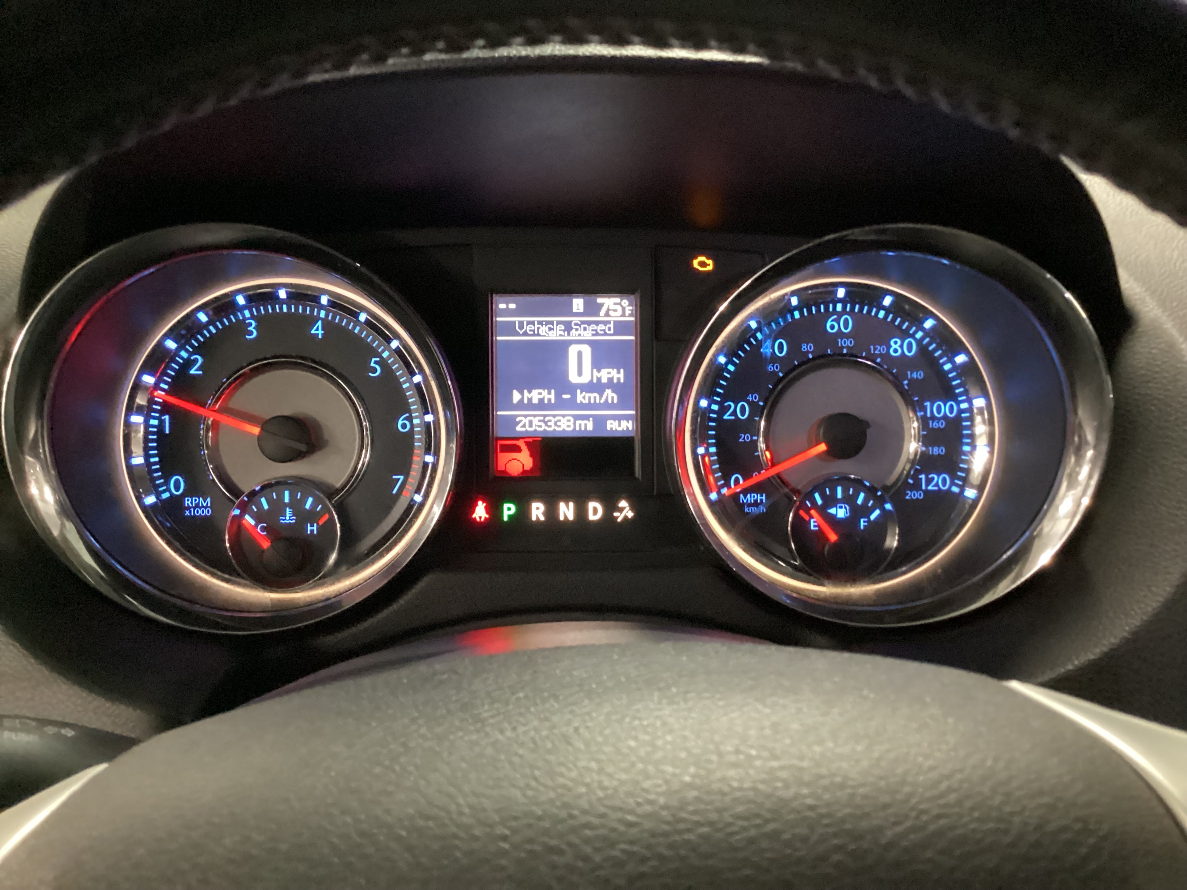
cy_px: 445
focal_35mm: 31
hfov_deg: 58.4
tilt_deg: -28.5
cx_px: 594
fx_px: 1063
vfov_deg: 45.4
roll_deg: -1.9
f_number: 2.4
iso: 800
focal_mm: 3.3
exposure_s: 1/25
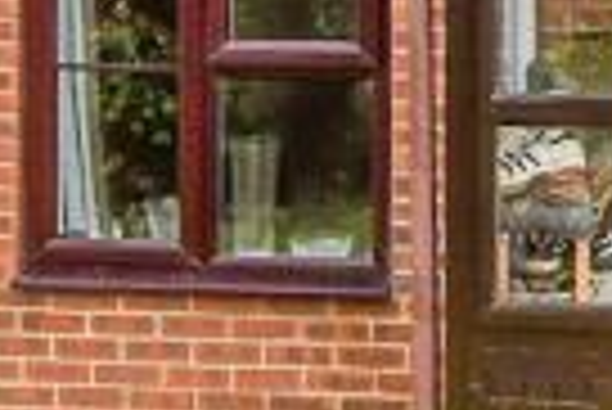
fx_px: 1923
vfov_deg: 11.7
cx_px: 526
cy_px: -169
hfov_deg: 17.9
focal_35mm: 113
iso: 400
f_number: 8
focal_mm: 10
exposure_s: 1/400
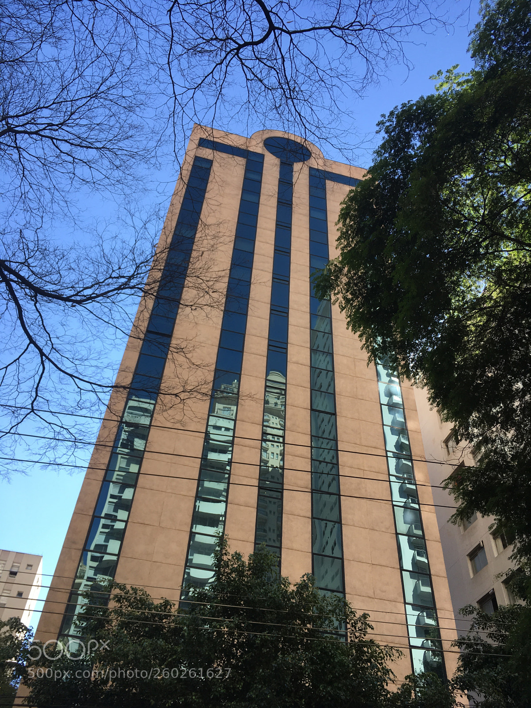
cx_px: 266
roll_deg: -4.4
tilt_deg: +43.2
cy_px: 354
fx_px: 593
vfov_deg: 61.7
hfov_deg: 48.2
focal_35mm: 29
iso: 25
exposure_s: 1/493
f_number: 2.2
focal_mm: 4.15
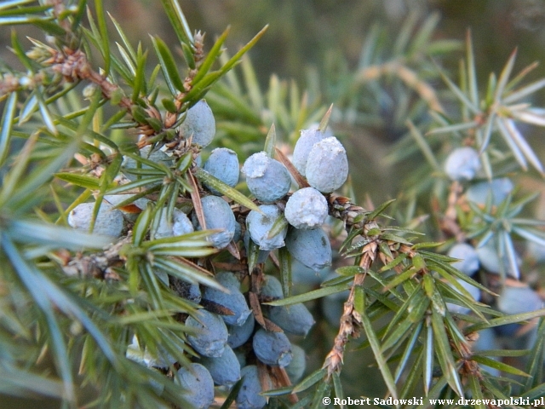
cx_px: 272
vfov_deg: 14.4
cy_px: 204
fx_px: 1622
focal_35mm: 103
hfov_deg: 19.1
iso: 360
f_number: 4.5
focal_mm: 18.6
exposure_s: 1/60
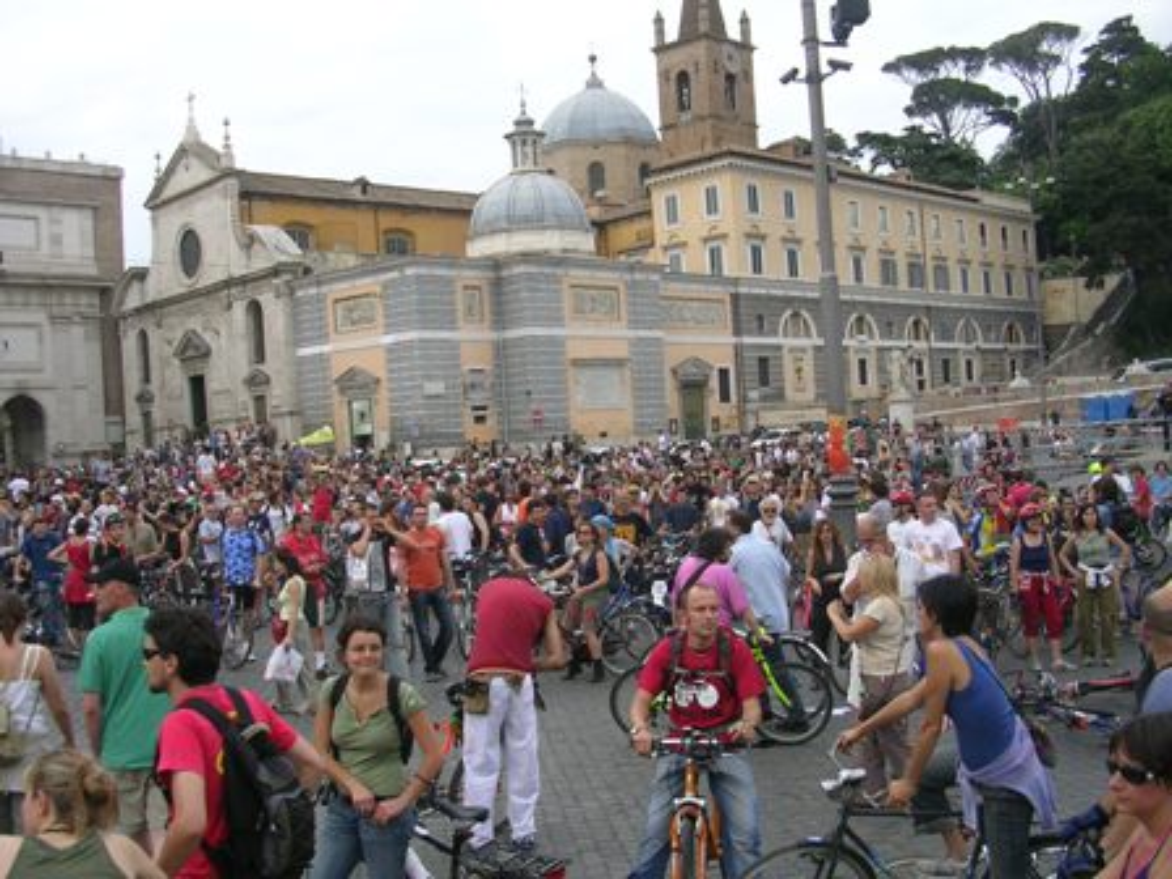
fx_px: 1287
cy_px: 440
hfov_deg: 49.0
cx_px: 586
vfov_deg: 37.7
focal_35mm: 38
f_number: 2.8
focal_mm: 5.8
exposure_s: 1/381
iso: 50
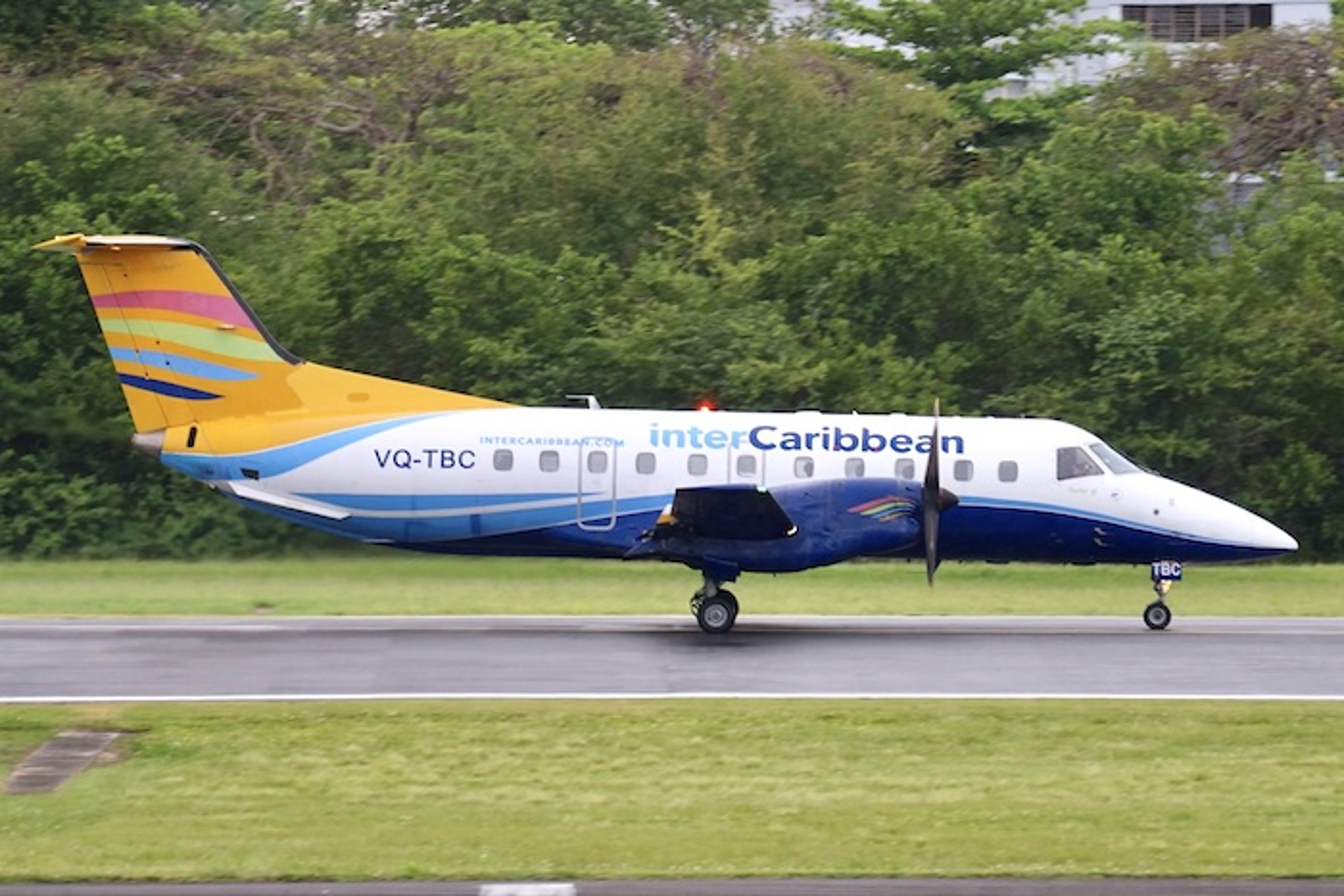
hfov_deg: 6.9
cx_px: 672
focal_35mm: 300
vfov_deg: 4.6
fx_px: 11202
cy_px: 448
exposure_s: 1/125
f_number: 5.6
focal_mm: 300
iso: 800
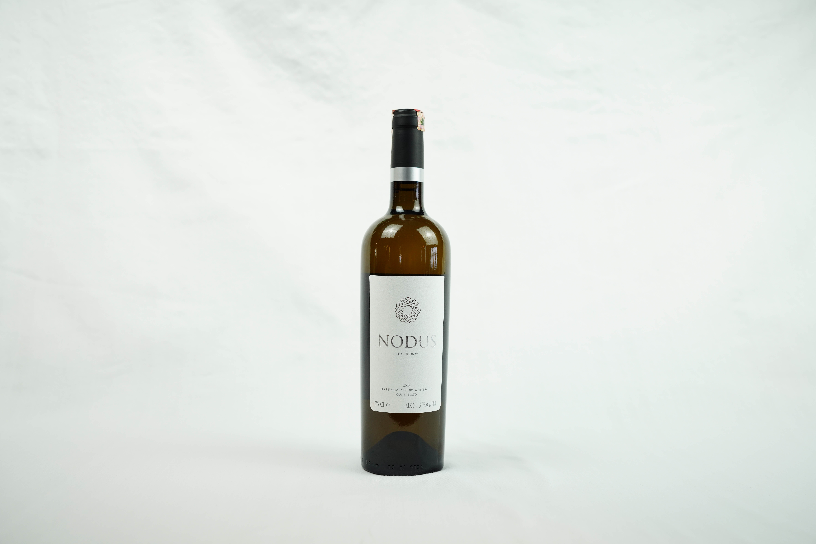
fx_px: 793
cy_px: 272
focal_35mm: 35
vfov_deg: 37.9
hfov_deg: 54.4
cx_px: 408
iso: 500
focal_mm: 35
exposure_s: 1/200
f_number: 3.5
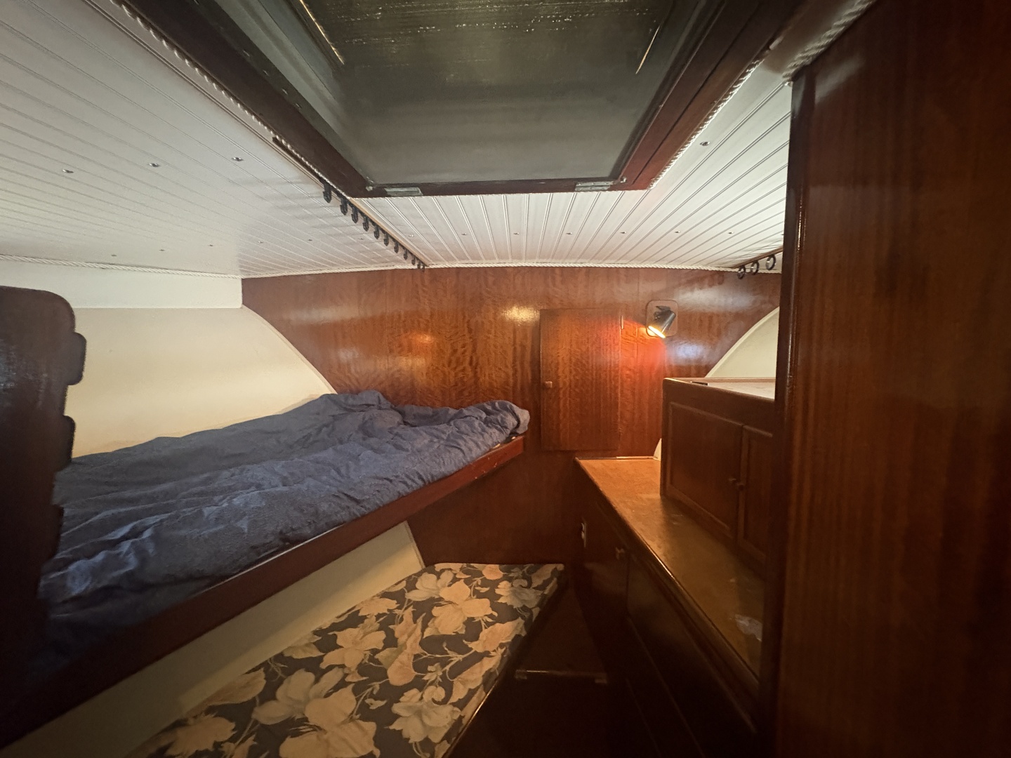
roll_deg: +0.3
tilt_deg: -5.4
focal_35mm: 14
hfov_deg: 102.1
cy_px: 379
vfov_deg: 85.7
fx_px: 409
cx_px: 506
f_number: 2.2
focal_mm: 2.22
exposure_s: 1/30
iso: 1250
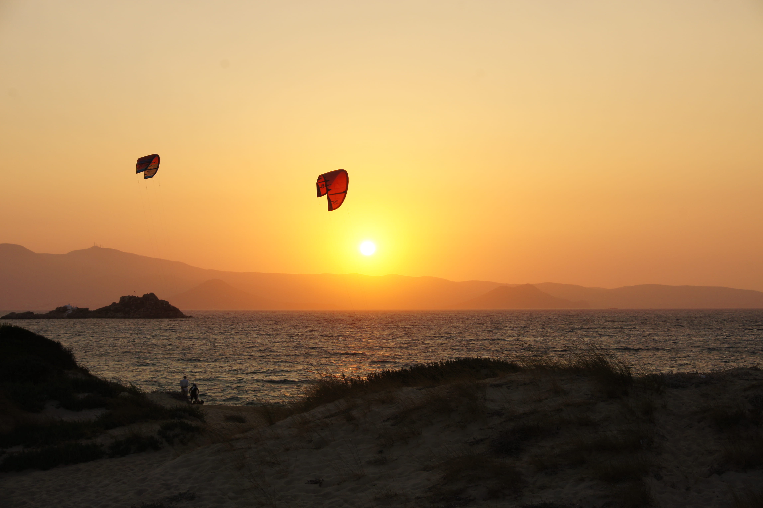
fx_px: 1366
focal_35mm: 64
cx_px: 382
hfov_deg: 31.2
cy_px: 254
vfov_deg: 21.1
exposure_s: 1/100
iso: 200
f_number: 11
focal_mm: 43
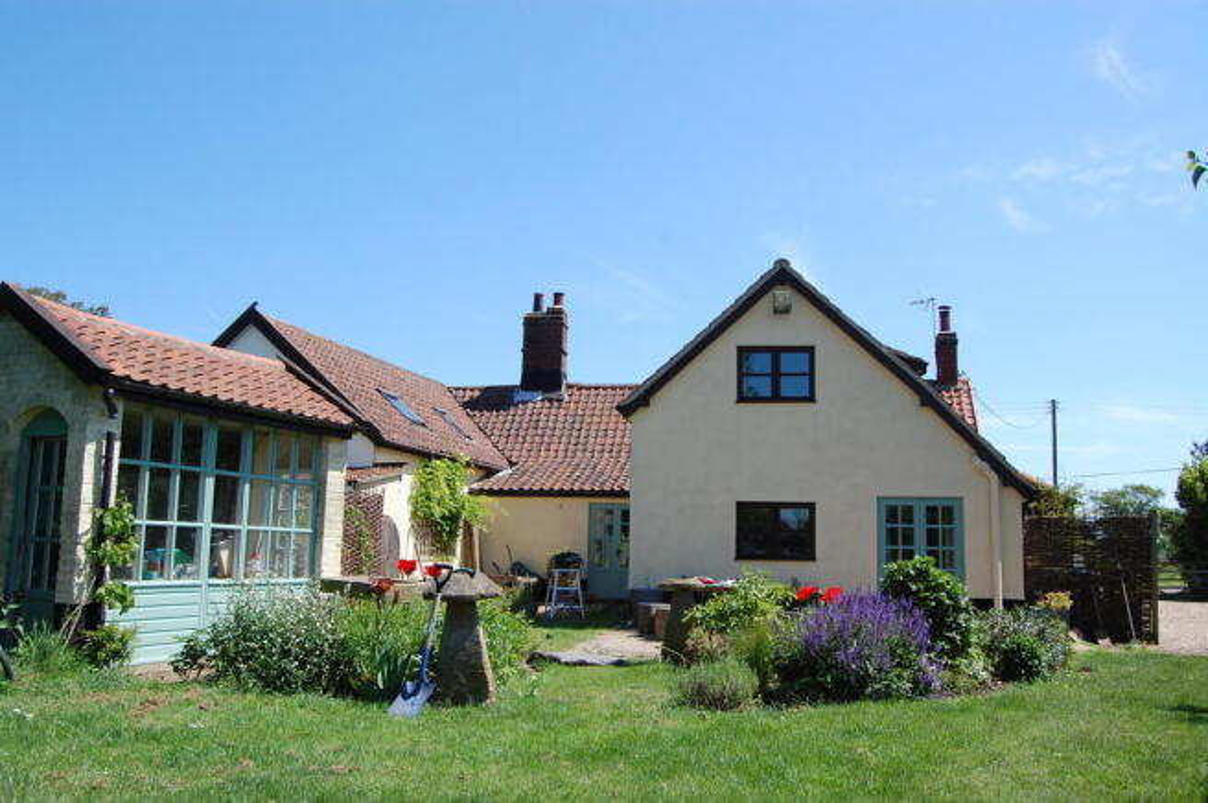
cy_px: 402
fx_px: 955
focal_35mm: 28
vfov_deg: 45.6
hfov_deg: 64.6
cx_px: 604
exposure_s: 1/250
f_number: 8
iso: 200
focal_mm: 19
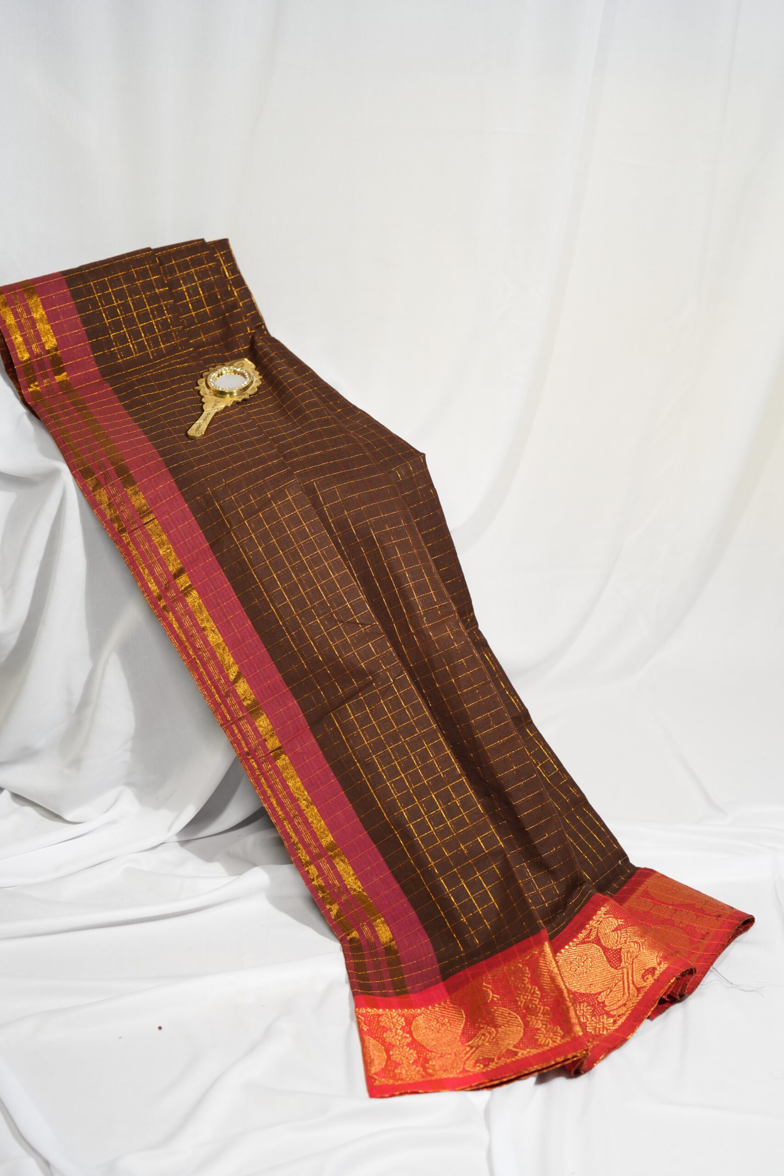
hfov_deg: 27.0
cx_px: 392
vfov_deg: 39.6
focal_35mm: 50
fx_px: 1633
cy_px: 588
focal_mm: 50
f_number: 3.5
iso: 1000
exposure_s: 1/250
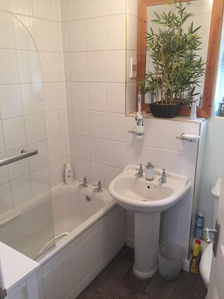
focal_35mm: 29
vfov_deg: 61.7
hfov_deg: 48.2
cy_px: 150
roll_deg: +0.1
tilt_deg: -14.4
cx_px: 112
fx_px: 250
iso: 160
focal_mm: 4.15
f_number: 2.2
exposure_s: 1/33
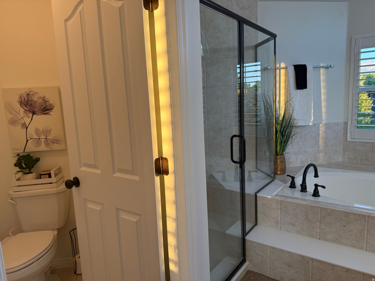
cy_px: 140
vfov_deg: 56.8
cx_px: 188
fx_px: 260
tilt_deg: -8.0
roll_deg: +2.7
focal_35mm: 24
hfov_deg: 71.6
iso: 160
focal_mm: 6.76
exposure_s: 1/157
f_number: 1.78
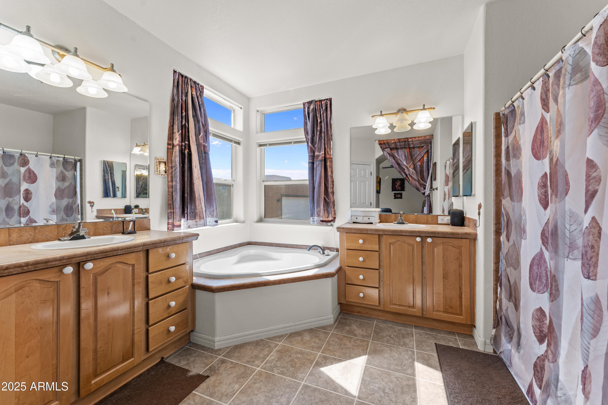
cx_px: 304
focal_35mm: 14
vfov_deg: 81.2
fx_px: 236
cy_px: 202
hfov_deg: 104.3
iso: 400
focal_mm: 14
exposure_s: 1/13
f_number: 8
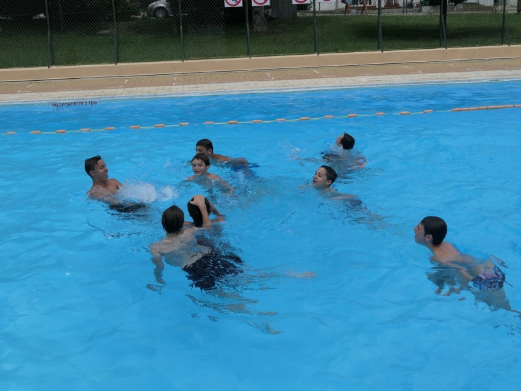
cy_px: 196
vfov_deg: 31.5
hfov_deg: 41.2
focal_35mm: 46
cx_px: 260
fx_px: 692
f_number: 4.5
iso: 125
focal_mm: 15.6
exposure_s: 1/1600
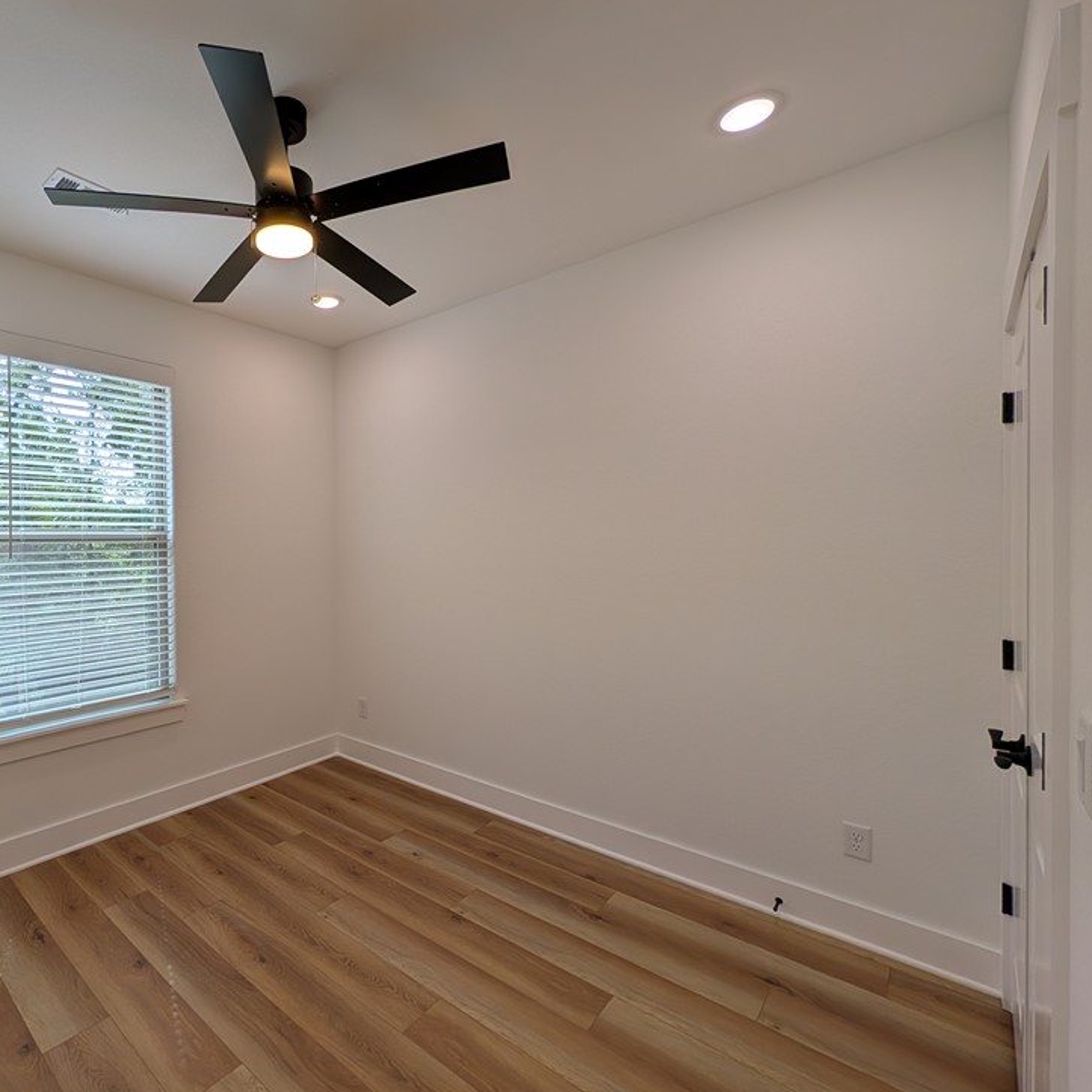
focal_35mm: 15
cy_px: 548
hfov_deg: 87.2
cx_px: 347
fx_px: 535
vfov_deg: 91.1
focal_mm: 2.02
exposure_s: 1/665
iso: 55
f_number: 1.7
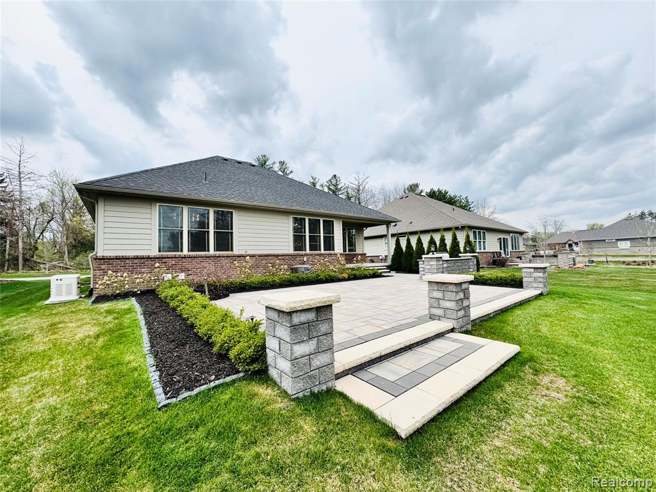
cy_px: 246
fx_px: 265
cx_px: 328
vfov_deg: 85.7
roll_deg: +0.9
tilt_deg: +2.0
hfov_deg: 102.1
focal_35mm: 14
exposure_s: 1/1449
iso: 50
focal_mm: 2.22
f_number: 2.2
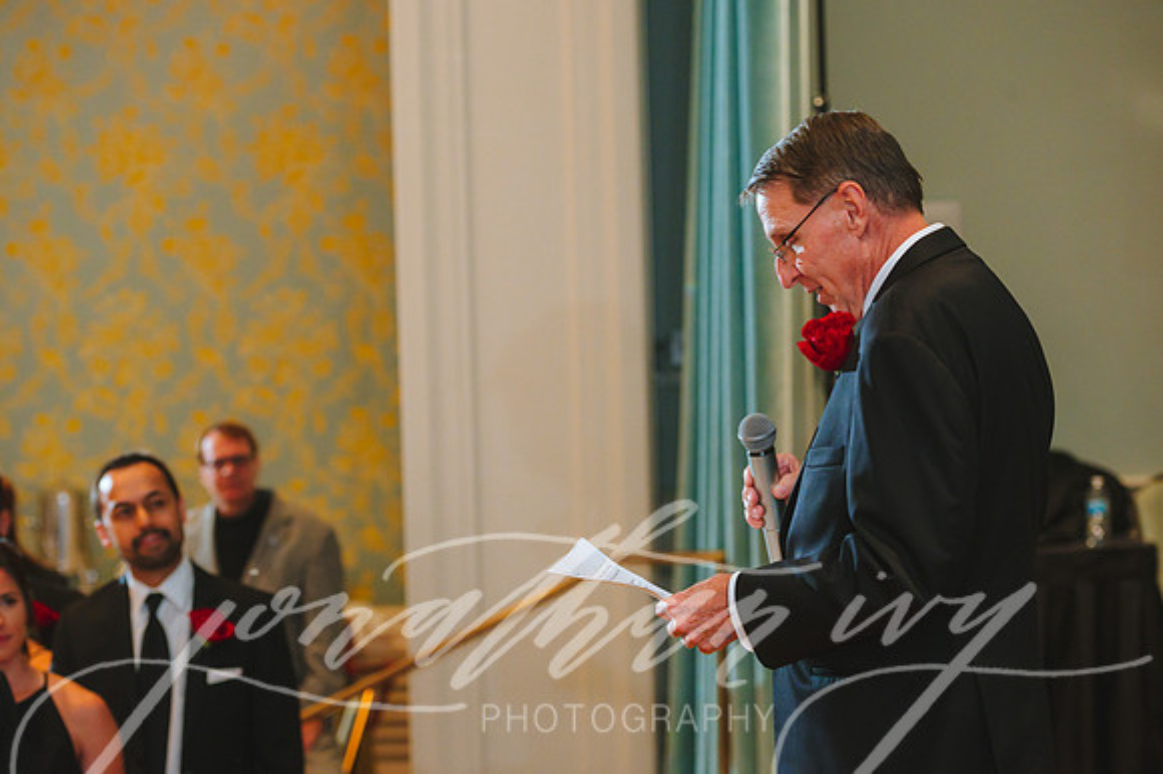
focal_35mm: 95
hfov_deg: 21.5
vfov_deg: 14.4
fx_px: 3067
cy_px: 387
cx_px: 582
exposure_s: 1/100
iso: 2000
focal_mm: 95
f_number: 2.8
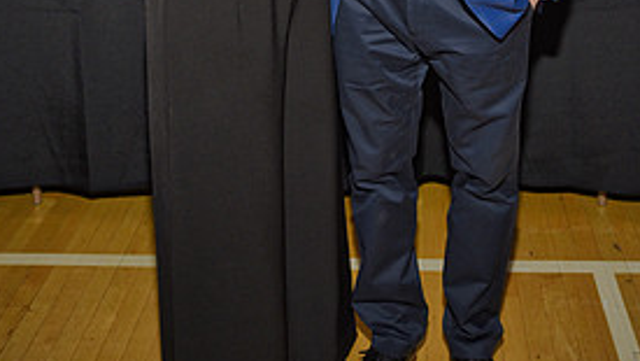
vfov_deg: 18.5
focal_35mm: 60
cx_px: 337
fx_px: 1019
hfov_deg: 34.9
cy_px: -123
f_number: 5
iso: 200
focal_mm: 35
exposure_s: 1/60
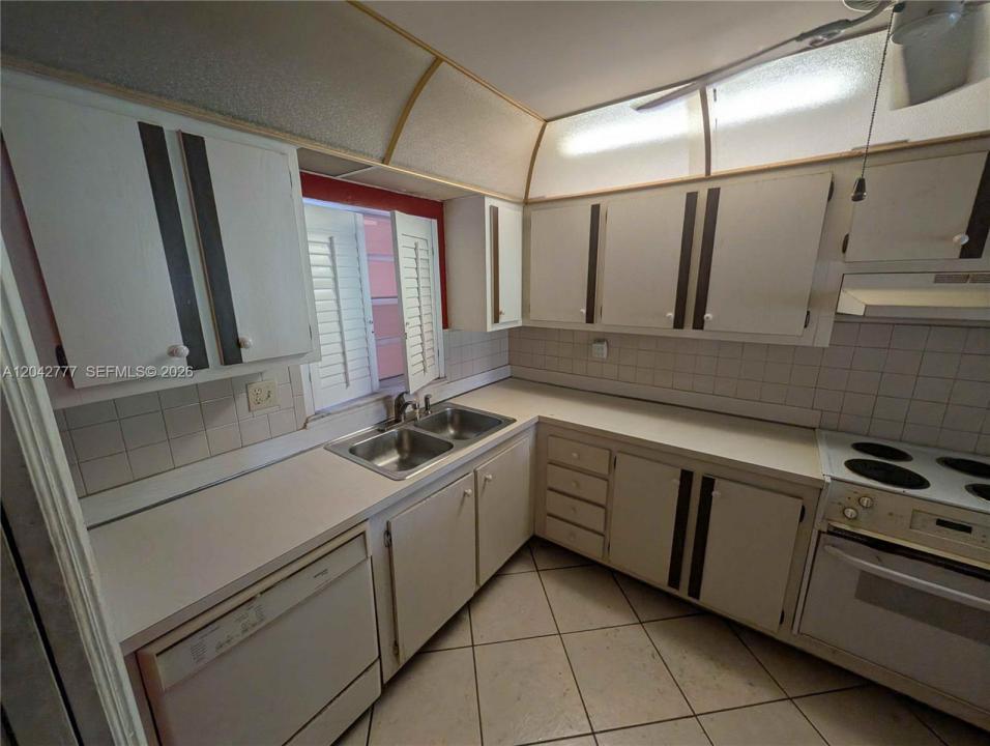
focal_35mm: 12
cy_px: 373
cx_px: 495
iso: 52
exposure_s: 1/120
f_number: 1.7
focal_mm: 2.02
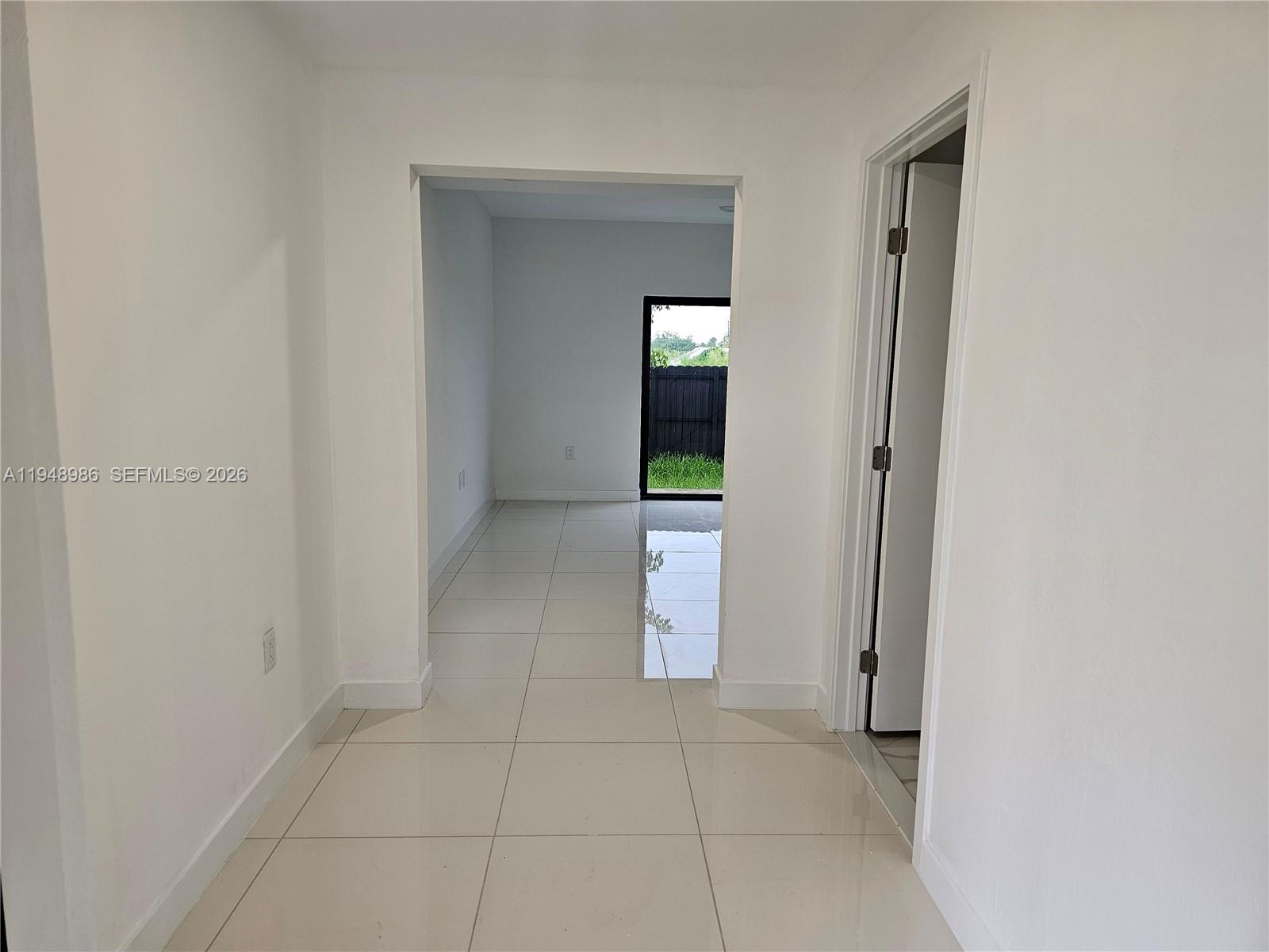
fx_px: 843
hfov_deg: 73.9
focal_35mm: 23
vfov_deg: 58.9
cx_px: 634
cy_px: 476
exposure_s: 1/120
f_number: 1.7
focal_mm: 6.3
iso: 125
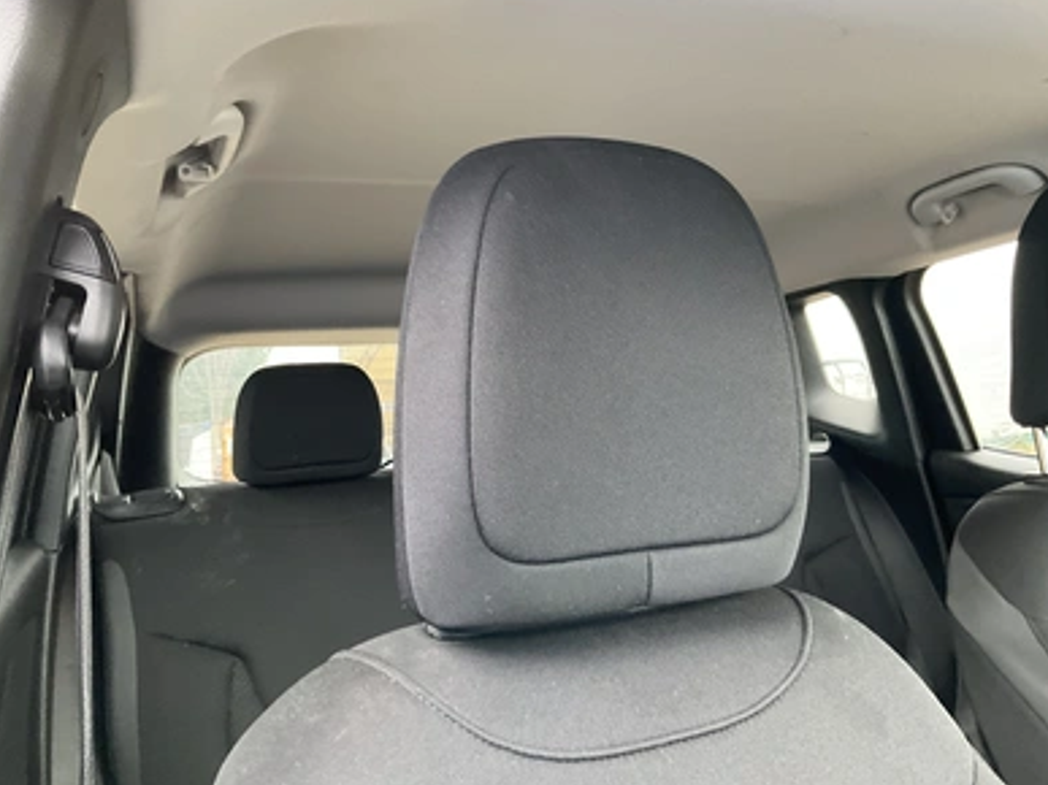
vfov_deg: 46.8
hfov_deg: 60.0
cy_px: 390
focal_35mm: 30
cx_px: 525
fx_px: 908
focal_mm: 3
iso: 320
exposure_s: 1/51
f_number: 1.8
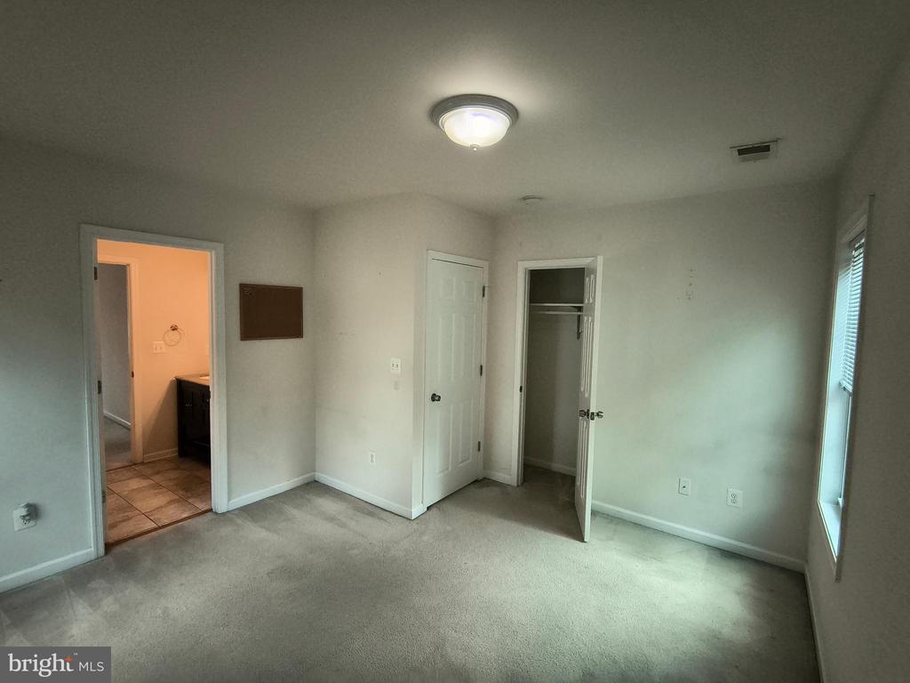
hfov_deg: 110.5
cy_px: 342
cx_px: 455
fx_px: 315
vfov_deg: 94.5
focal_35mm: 12
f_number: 2.2
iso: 543
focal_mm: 2.13
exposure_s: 1/120
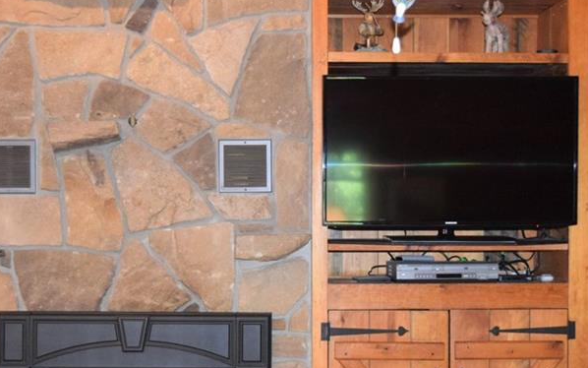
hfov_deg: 30.1
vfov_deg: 19.1
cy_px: 227
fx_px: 1090
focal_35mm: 68
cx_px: 246
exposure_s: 1/60
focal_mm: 26
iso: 3200
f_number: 4
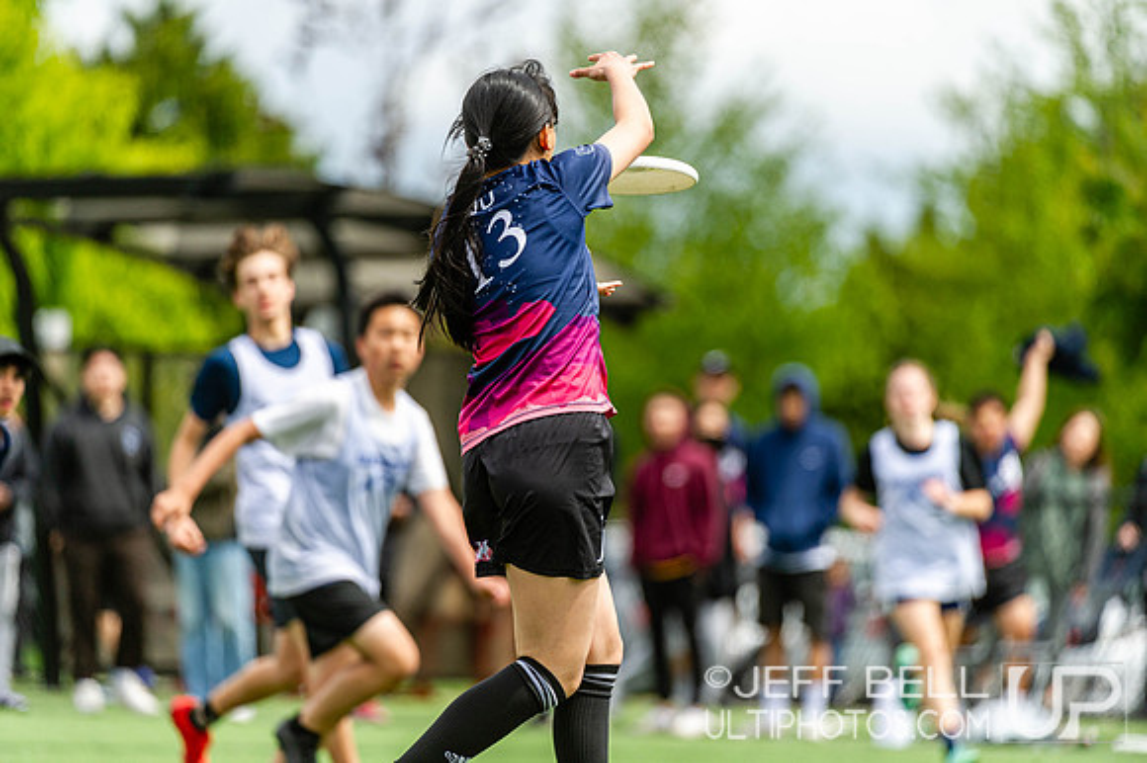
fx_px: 11145
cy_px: 382
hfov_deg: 5.9
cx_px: 574
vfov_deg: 3.9
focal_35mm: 350
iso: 320
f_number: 4
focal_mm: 350
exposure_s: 1/1600
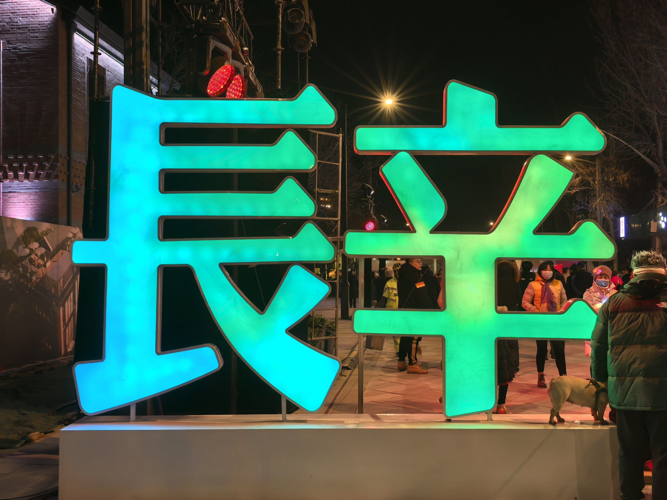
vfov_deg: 37.7
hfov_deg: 49.0
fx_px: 732
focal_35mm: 38
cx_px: 334
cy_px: 250
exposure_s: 1/100
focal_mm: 6.35
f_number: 2
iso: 50
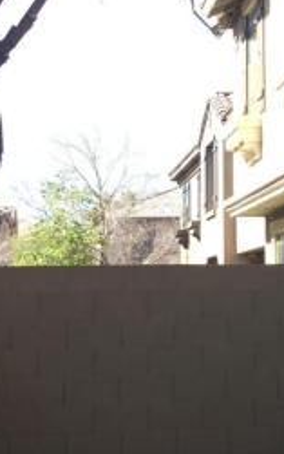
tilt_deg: +6.6
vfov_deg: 22.1
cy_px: 181
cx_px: 306
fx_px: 1163
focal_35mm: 94
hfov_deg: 13.7
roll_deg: +0.7
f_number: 2.2
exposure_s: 1/252
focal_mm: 4.15
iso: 25
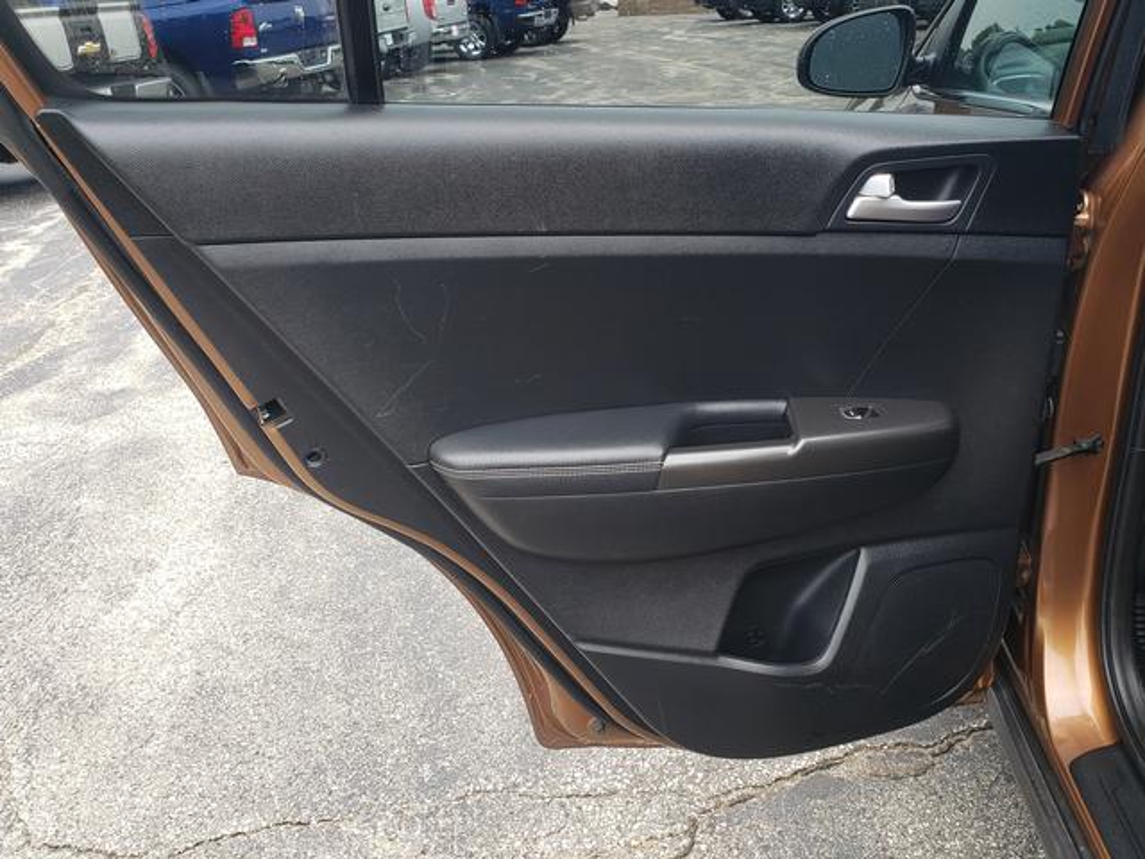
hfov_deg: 67.3
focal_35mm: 26
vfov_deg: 53.1
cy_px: 430
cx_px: 572
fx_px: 860
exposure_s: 1/91
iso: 50
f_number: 2.4
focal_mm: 4.3
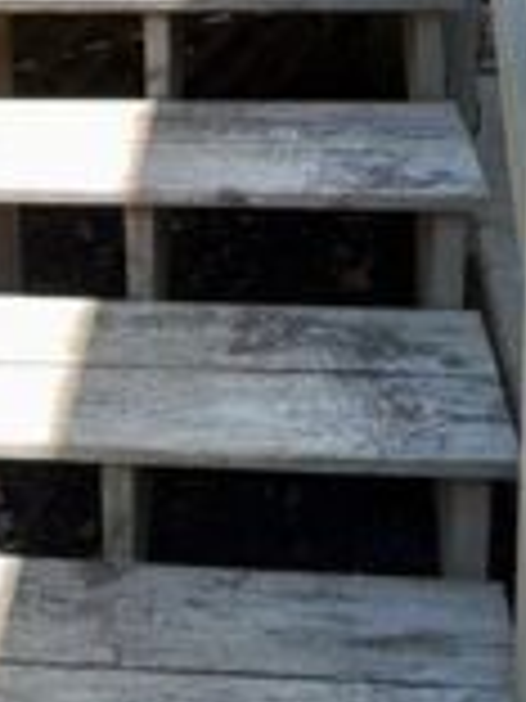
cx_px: 162
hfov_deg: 26.8
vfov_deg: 30.3
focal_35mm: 54
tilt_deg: -13.4
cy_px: -140
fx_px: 1094
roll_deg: +1.4
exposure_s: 1/156
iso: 16
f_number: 2.2
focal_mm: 2.22
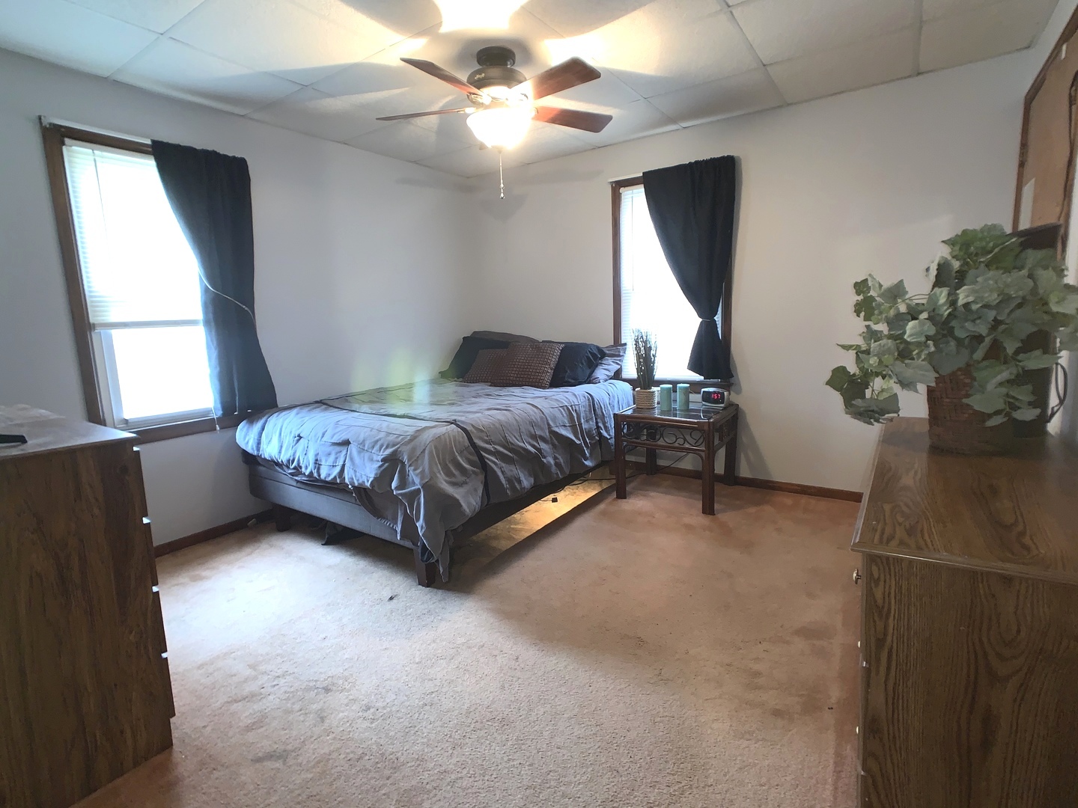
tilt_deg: -8.7
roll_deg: +2.3
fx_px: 810
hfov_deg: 67.3
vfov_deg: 53.1
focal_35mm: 26
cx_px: 539
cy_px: 404
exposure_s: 1/8
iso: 50
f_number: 1.8
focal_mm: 4.25
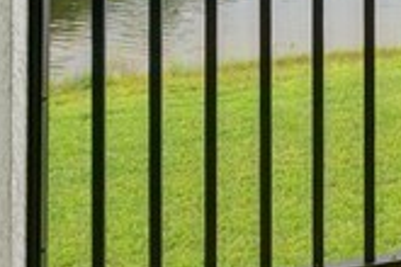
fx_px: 1169
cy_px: -323
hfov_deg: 14.8
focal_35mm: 105
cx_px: 872
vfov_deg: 11.3
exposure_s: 1/250
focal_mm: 16
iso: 400
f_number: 8
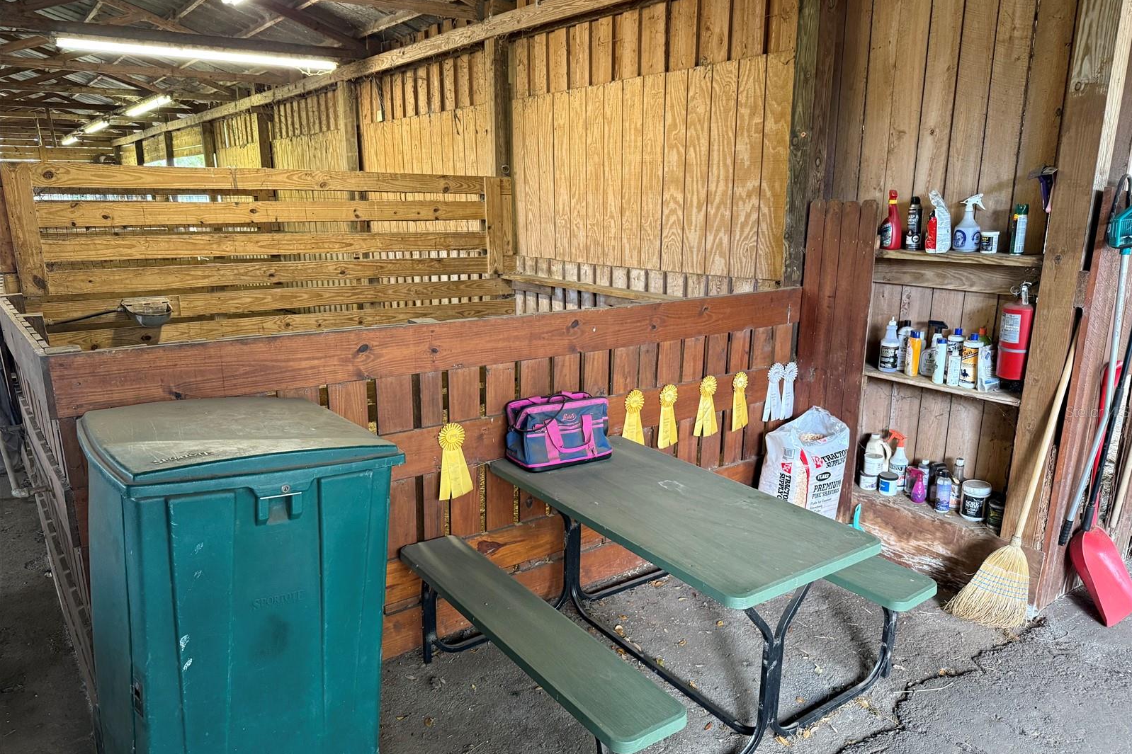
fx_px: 786
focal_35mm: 25
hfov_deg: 71.5
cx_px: 566
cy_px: 411
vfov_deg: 51.2
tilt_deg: -14.1
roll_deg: -0.6
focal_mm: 6.76
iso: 400
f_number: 1.78
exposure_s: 1/60
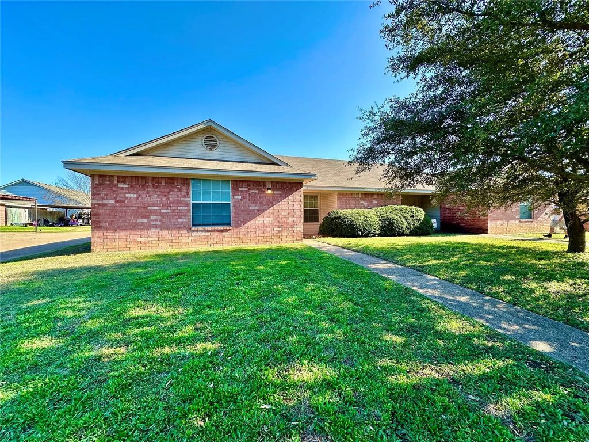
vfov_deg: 85.7
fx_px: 238
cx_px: 294
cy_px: 221
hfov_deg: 102.1
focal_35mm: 14
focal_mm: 2.22
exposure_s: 1/483
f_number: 2.2
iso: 40
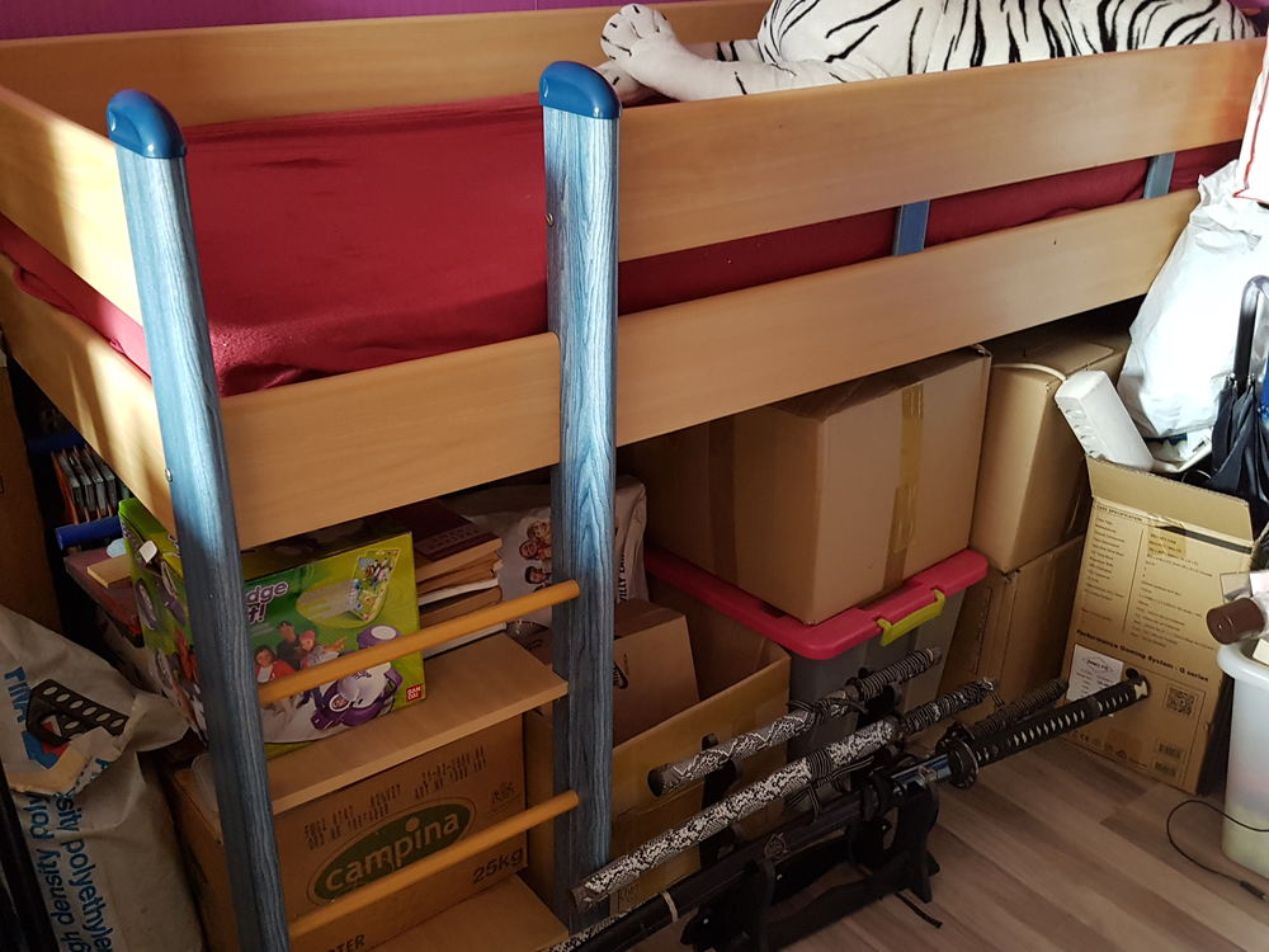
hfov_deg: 67.3
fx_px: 953
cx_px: 634
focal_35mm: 26
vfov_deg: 53.1
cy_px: 476
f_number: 1.7
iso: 250
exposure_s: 1/10
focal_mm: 4.2
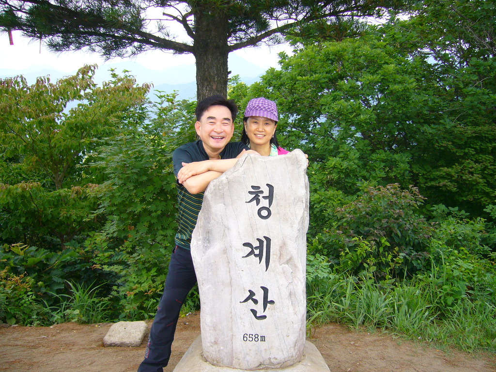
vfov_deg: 40.7
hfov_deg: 52.6
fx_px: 502
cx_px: 248
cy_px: 186
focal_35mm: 35
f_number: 2.8
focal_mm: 5.8
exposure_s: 1/200
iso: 80
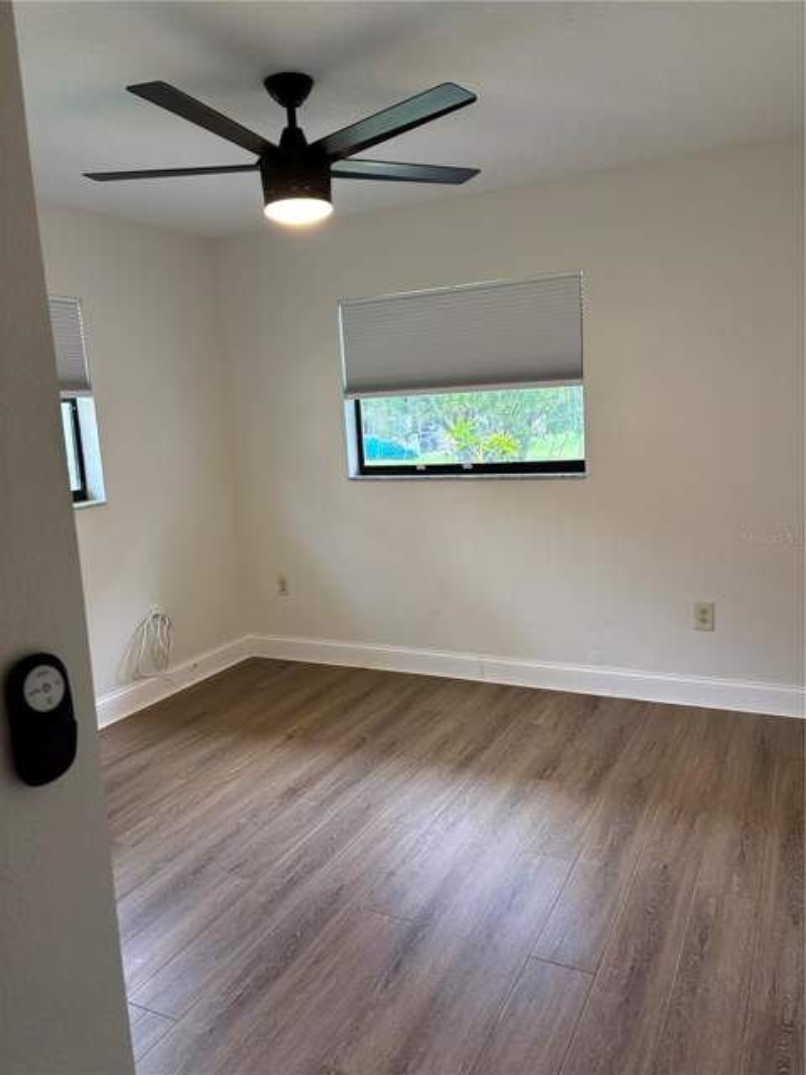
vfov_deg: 67.3
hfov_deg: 53.1
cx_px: 403
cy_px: 538
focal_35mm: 26
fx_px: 807
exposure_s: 1/60
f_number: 1.6
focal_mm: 5.96
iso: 100
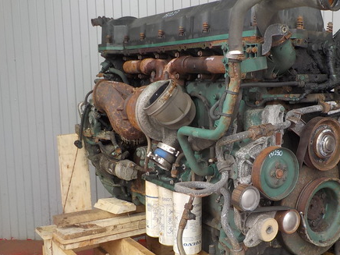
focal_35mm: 44
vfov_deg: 32.9
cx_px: 233
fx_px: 432
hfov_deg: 42.2
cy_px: 137
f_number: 3.3
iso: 140
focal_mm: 4.1
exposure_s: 1/30
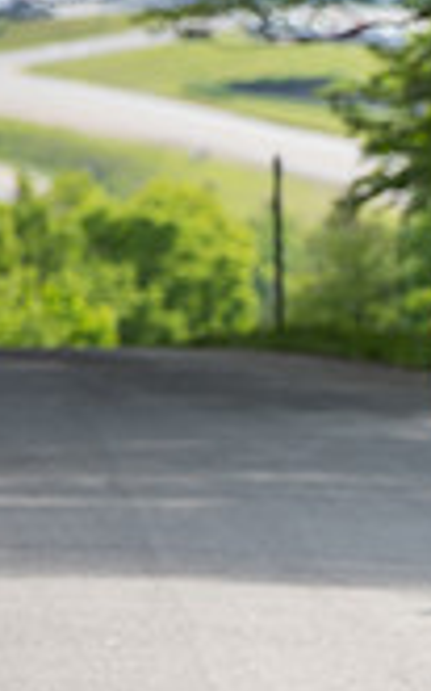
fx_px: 11813
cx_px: 1201
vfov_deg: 3.3
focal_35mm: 628
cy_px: 614
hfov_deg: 2.1
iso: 200
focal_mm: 175
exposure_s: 1/320
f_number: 5.6
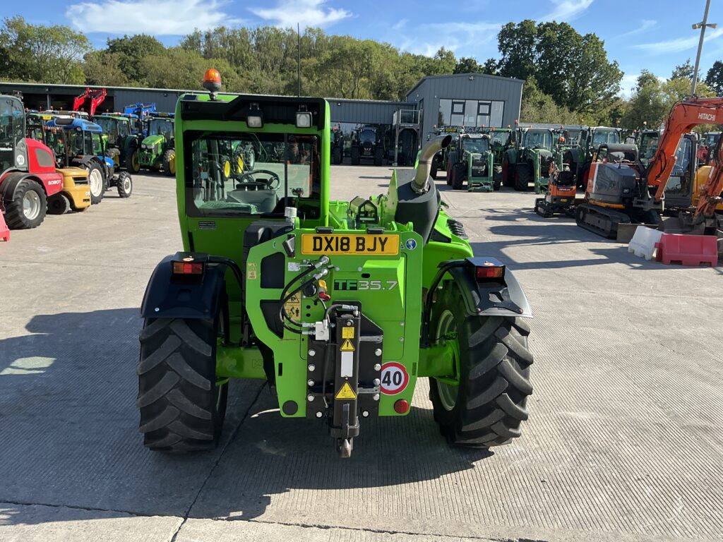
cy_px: 271
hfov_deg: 63.4
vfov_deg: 49.7
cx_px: 362
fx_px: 585
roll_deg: -4.4
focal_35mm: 28
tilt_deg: -9.4
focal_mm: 3
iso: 25
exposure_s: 1/759
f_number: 1.8
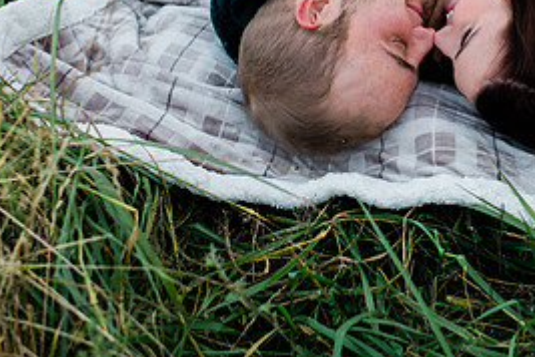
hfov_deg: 26.2
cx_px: 427
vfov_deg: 17.4
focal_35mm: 76
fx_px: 1129
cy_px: -23
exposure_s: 1/200
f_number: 2.8
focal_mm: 35
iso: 200
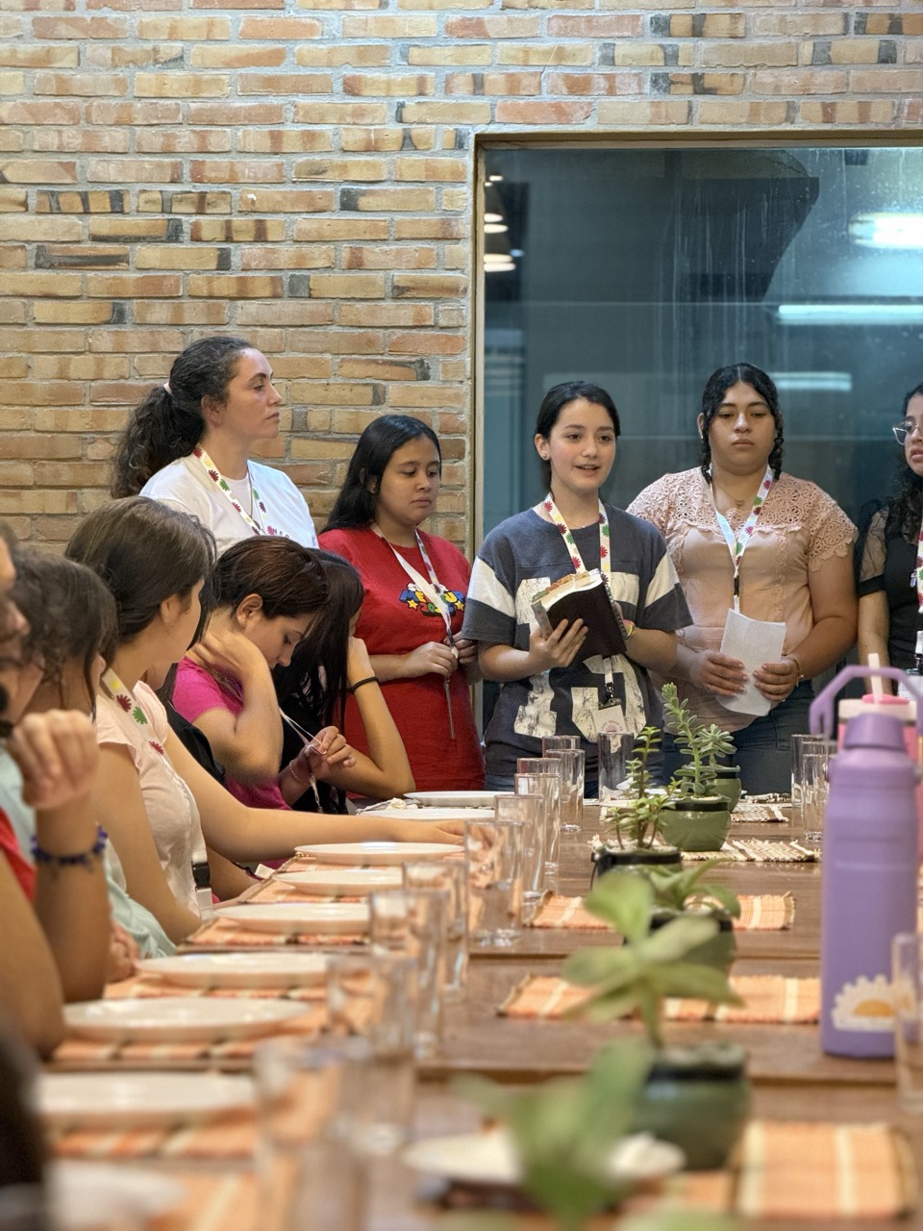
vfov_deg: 16.4
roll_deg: -1.2
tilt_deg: +0.0
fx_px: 4266
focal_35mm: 120
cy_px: 616
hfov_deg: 12.3
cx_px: 462
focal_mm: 15.66
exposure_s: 1/50
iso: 640
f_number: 2.8
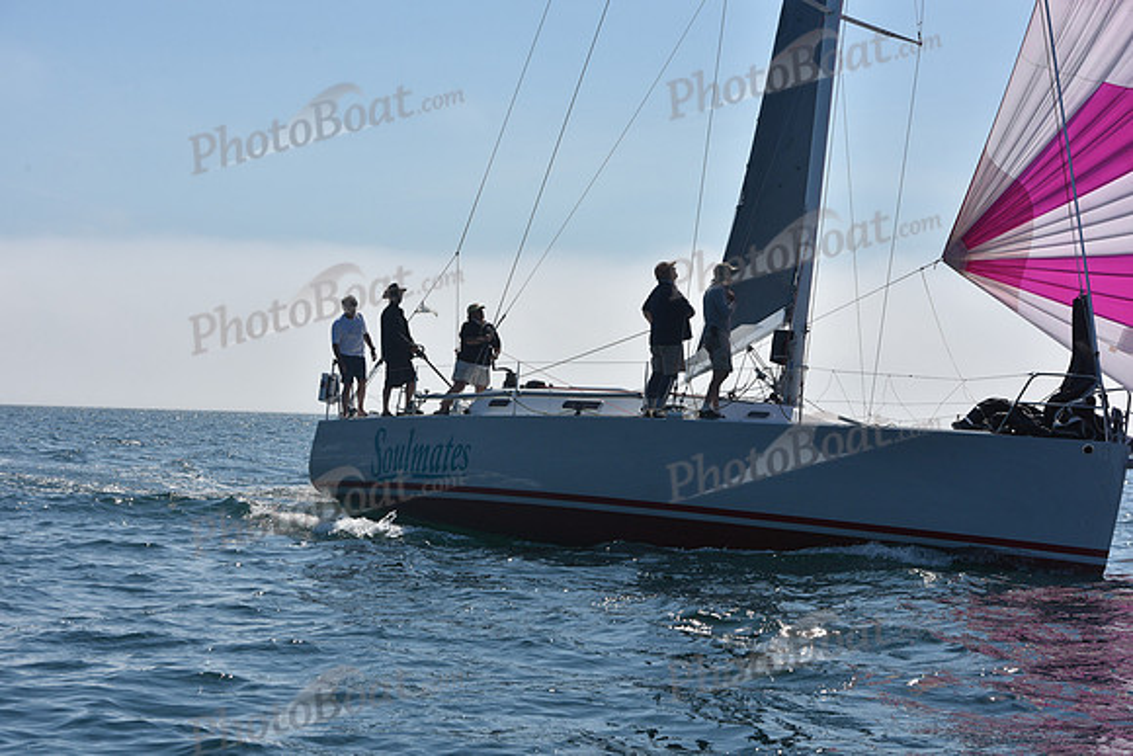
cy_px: 378
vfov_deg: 19.5
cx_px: 566
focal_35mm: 70
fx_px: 2203
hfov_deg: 28.8
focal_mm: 70
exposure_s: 1/1600
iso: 320
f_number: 10
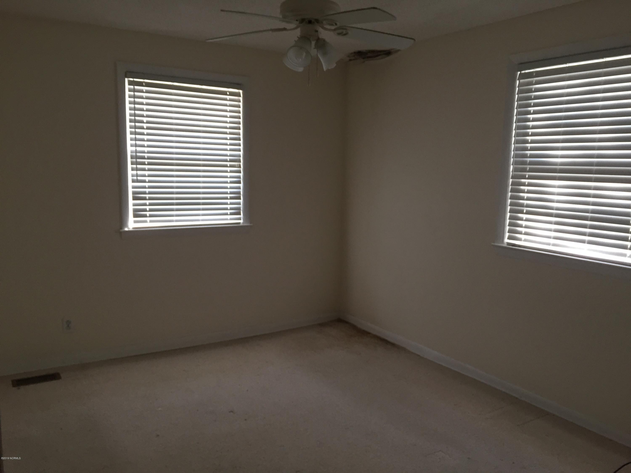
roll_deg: -1.6
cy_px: 236
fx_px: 529
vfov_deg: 48.2
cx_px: 316
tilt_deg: -6.0
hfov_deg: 61.7
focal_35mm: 29
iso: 100
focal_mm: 4.15
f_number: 2.2
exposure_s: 1/30
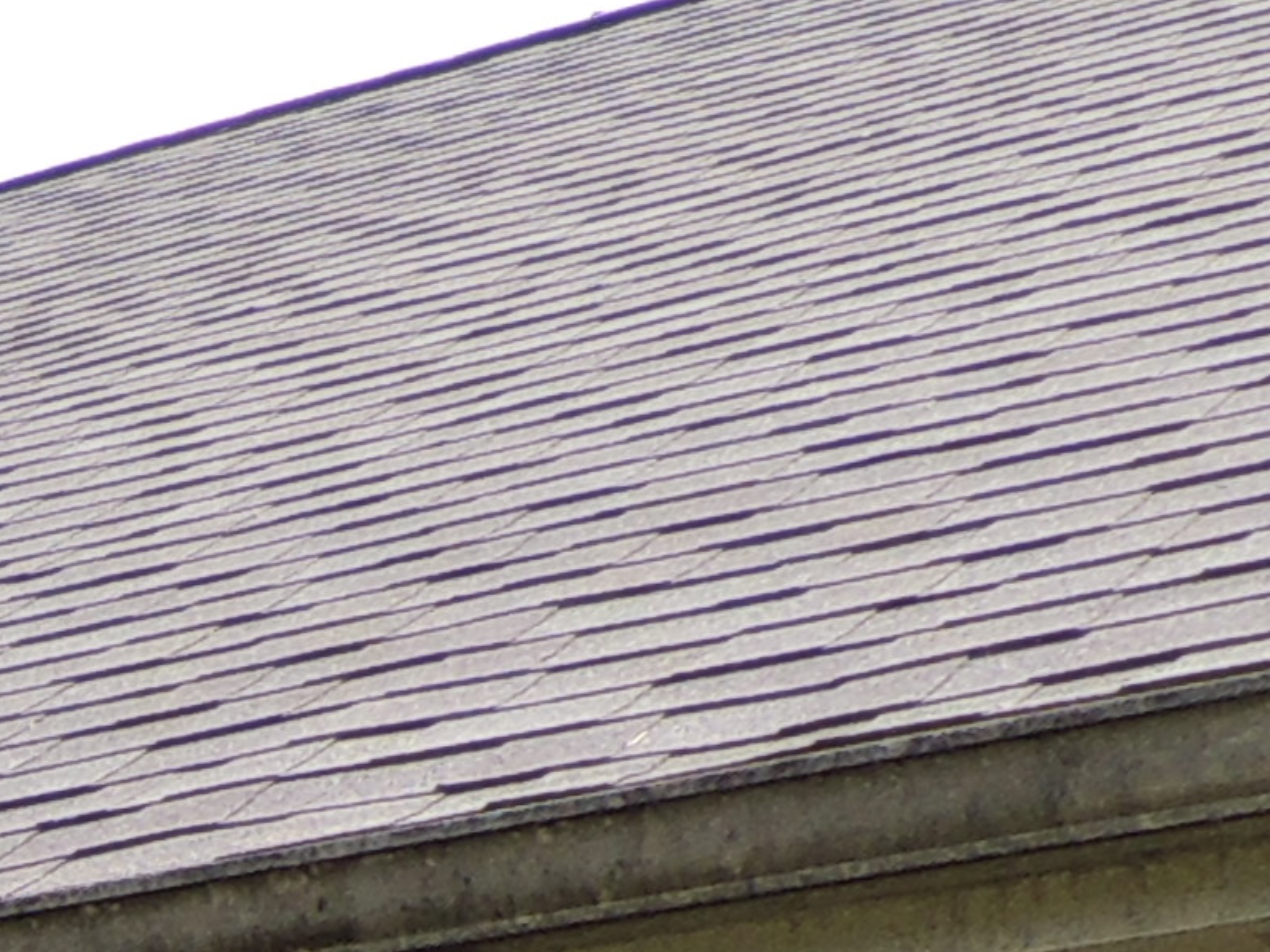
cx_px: -1744
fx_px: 5100
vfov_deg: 9.1
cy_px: 2606
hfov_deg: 11.7
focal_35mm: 139
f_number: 3
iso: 100
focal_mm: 4.3
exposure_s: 1/500
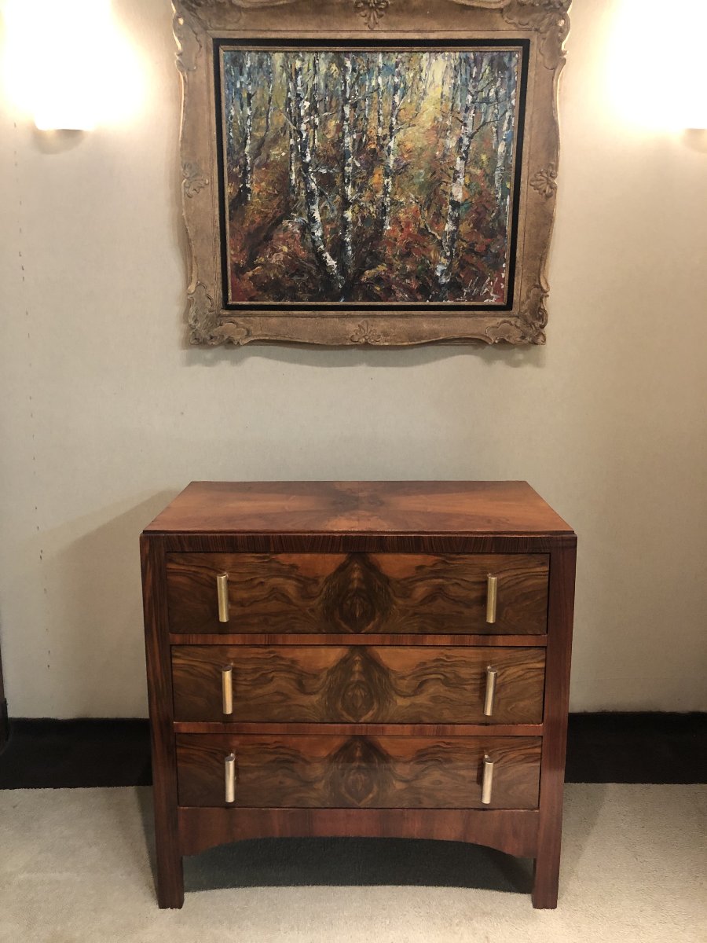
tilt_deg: -11.3
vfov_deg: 63.4
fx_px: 762
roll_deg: +0.2
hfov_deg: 49.7
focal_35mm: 28
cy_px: 472
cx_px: 354
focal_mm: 3.99
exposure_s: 1/17
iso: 100
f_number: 1.8
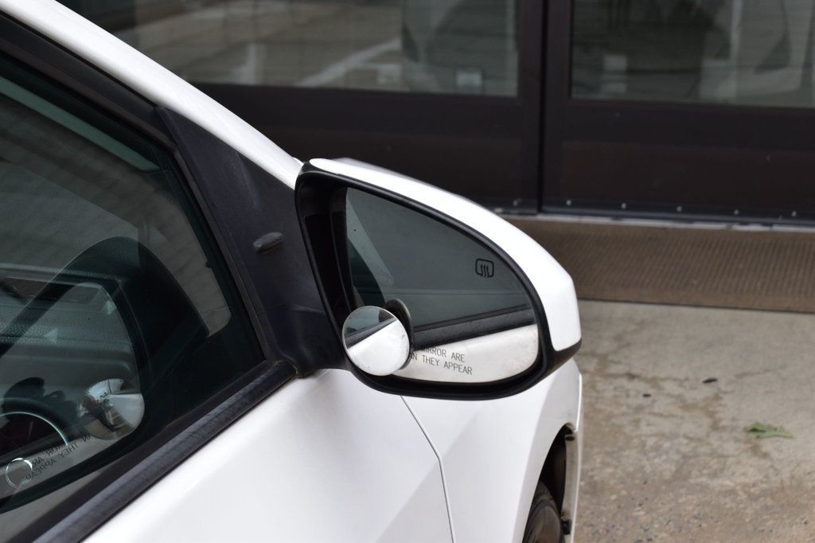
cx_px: 408
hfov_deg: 24.6
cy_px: 272
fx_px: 1867
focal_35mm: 82
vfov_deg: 16.5
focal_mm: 55
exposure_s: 1/320
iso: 400
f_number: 10
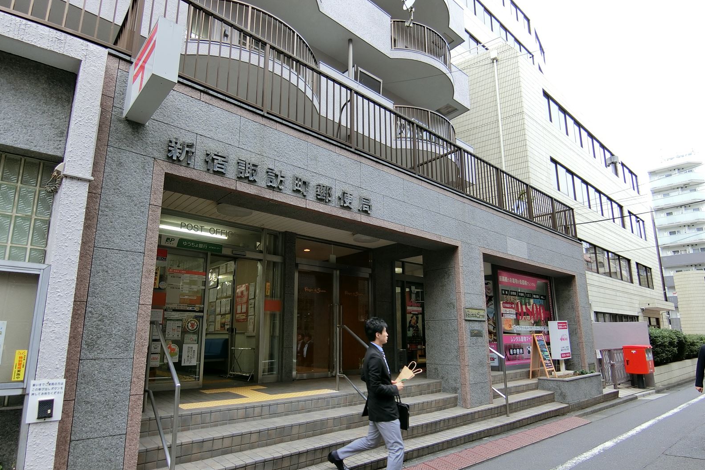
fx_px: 392
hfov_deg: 84.0
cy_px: 259
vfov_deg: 61.8
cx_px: 349
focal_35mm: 20
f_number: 2.7
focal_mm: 4.06
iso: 80
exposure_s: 1/125
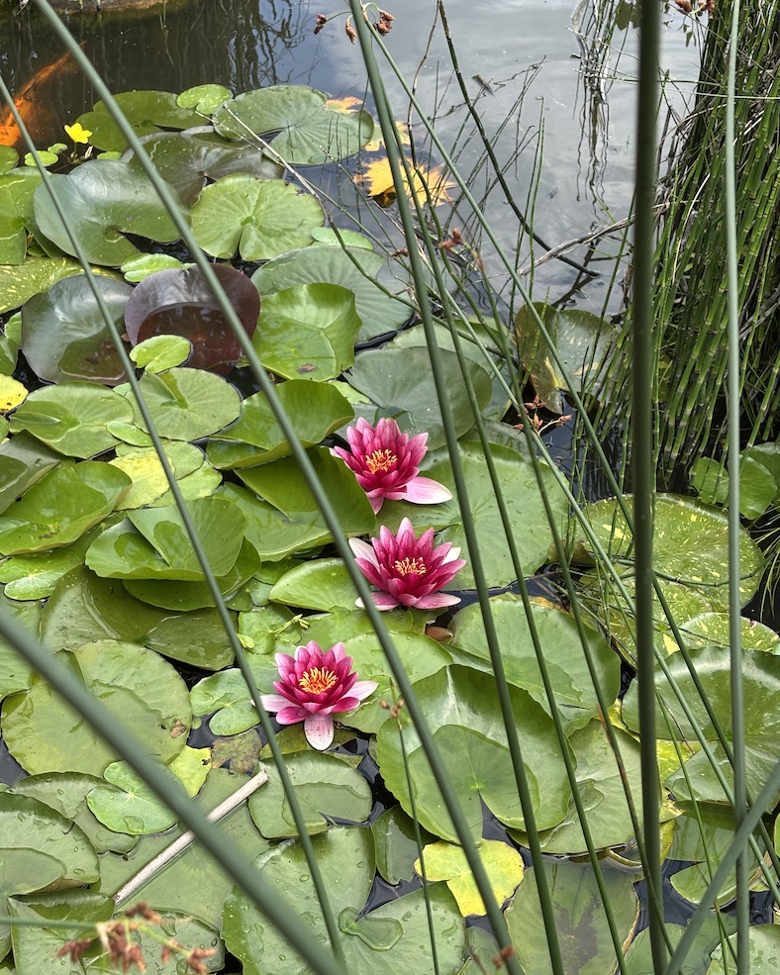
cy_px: 514
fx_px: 1587
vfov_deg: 34.1
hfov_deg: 27.6
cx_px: 386
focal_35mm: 55
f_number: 1.6
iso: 32
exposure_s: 1/604
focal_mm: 5.96
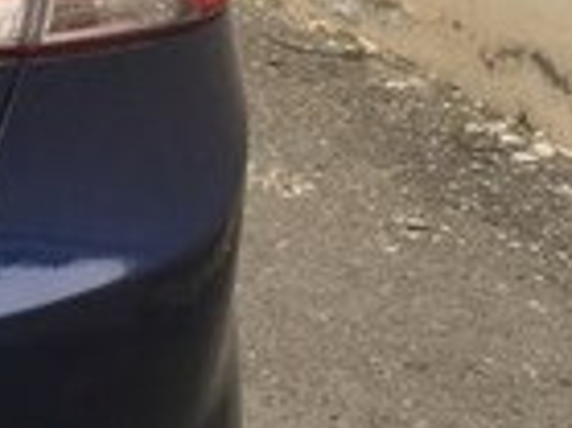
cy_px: 19
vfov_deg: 10.7
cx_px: -704
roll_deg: -3.1
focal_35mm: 138
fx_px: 2278
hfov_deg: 12.1
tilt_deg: -11.7
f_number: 2.2
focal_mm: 4.15
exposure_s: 1/179
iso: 32
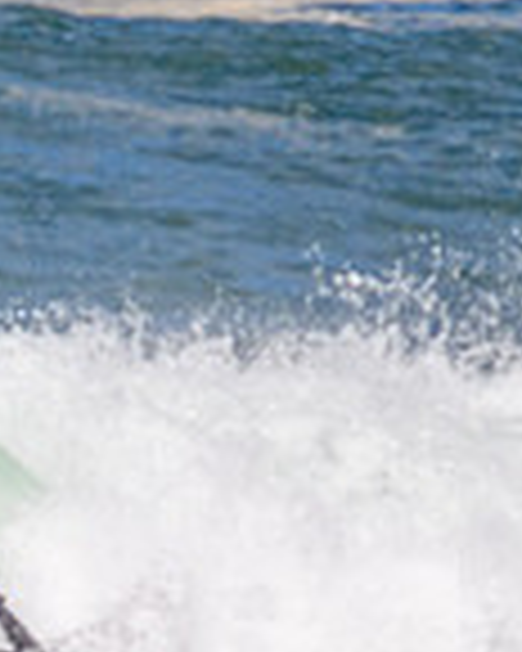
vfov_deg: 0.5
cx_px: -227
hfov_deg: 0.4
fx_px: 79911
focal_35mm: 4138
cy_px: 727
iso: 720
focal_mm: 800
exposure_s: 1/2000
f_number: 11
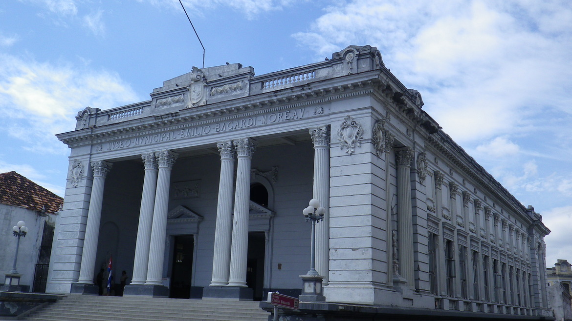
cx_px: 282
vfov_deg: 31.1
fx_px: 576
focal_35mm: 38
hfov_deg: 52.8
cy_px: 136
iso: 100
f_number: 9.2
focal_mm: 6.1
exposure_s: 1/160
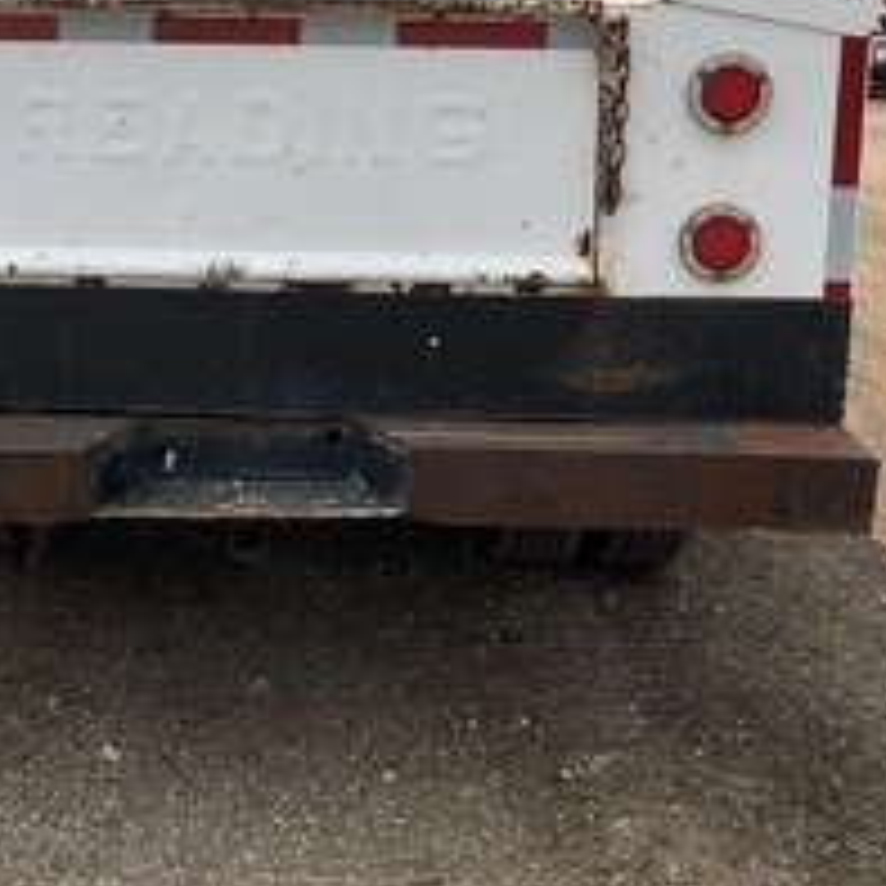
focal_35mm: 52
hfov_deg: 32.2
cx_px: 234
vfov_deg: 32.3
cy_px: 243
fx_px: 1506
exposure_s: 1/2058
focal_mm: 3
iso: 25
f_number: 1.8
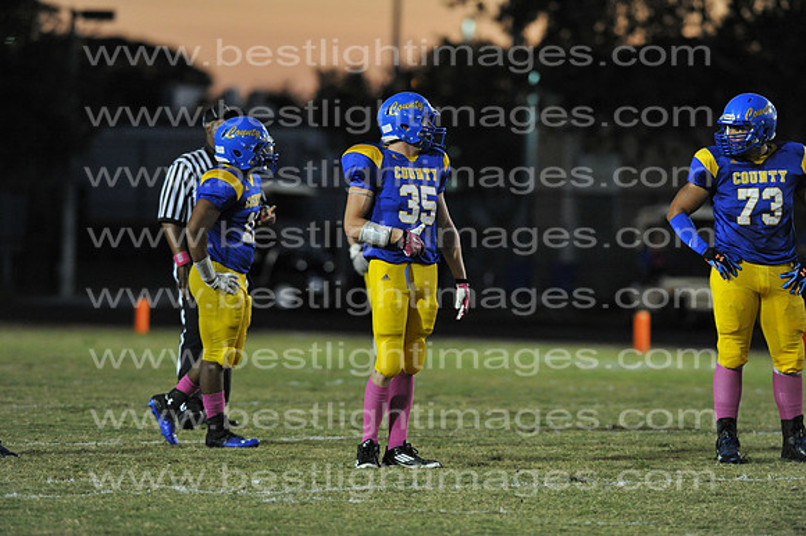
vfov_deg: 4.6
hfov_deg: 6.9
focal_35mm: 300
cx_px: 403
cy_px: 268
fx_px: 6713
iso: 5000
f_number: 4
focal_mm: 300
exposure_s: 1/500
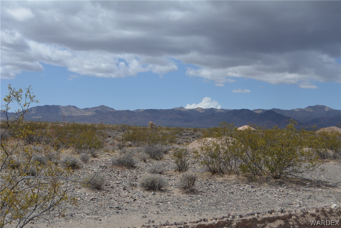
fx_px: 498
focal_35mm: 52
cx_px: 170
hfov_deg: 37.8
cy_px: 114
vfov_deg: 25.8
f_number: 8
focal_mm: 35
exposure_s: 1/400
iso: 100
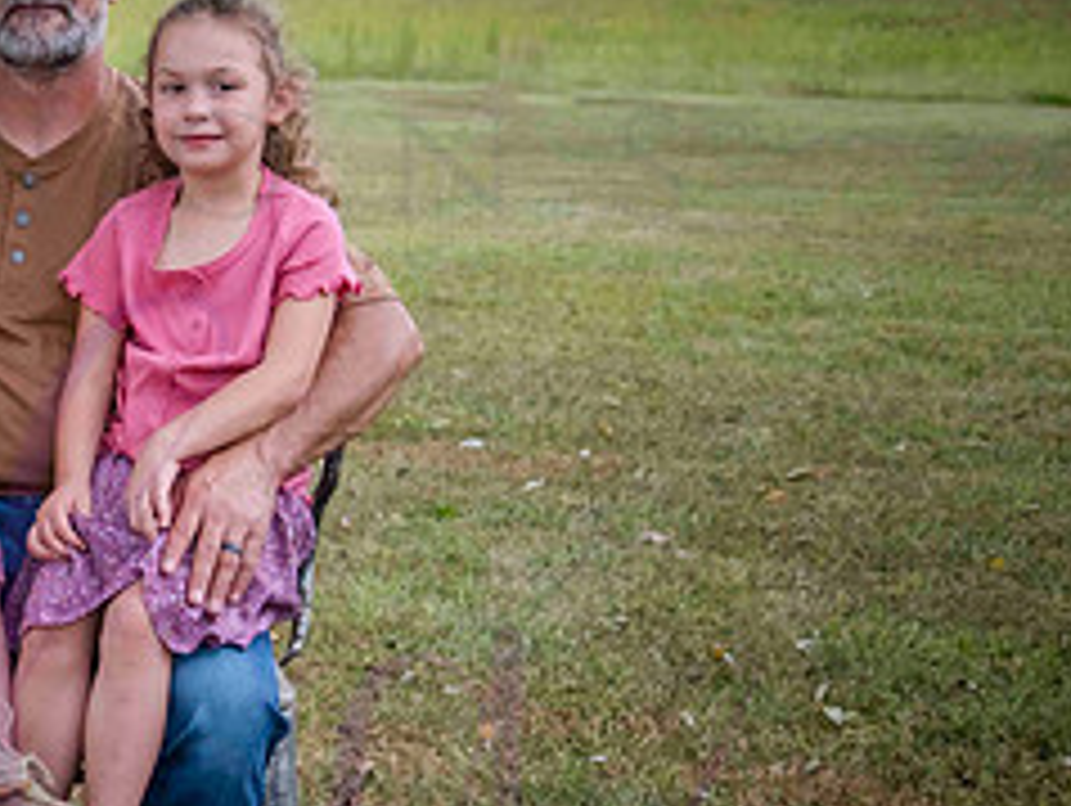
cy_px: 385
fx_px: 3190
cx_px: -140
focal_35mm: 103
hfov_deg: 18.3
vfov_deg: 14.4
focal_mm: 44
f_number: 4.2
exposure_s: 1/640
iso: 400
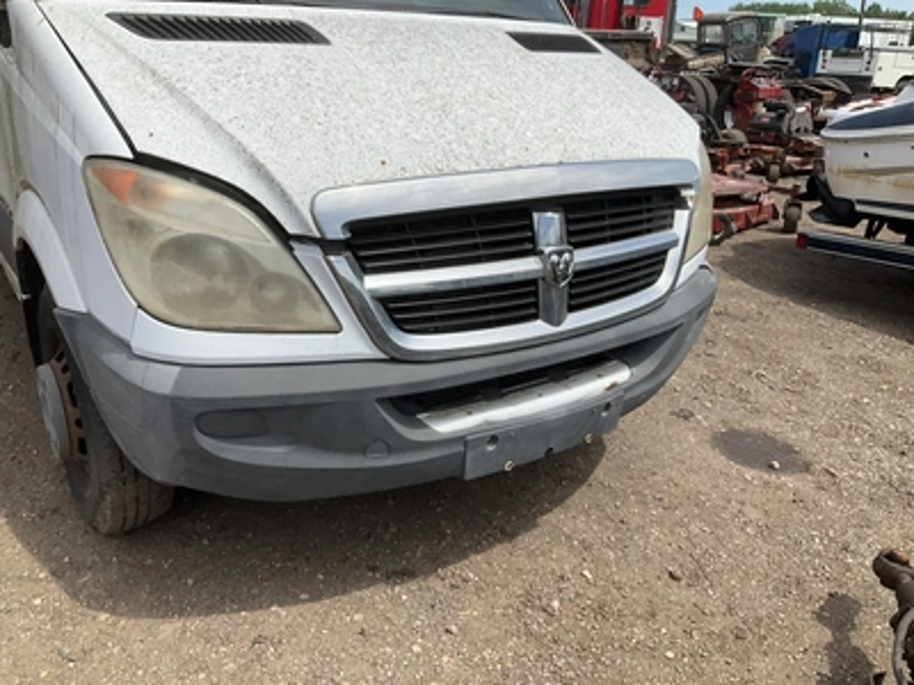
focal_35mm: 29
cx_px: 457
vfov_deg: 48.2
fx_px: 766
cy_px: 342
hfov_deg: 61.7
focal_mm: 3
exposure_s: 1/1577
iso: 25
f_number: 1.8
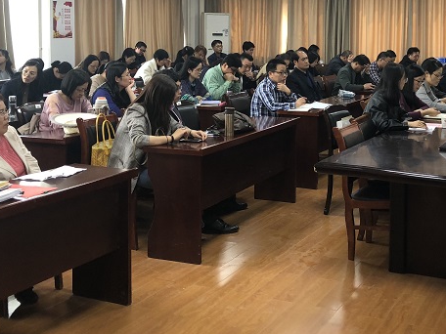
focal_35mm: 54
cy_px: 77
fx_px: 696
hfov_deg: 35.1
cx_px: 309
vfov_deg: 26.6
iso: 40
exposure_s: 1/20
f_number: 1.8
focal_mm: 3.99
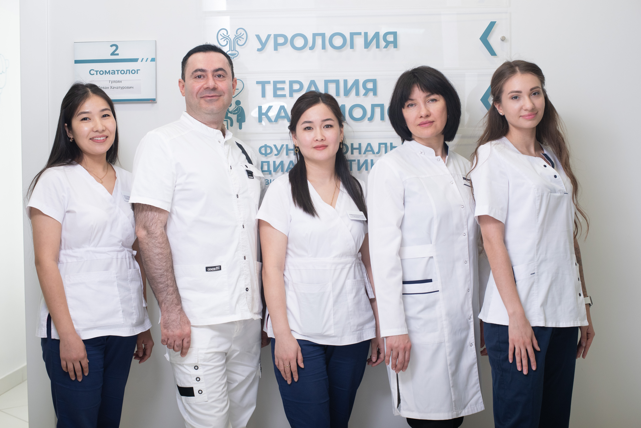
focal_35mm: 50
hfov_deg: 39.6
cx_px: 320
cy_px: 214
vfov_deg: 27.0
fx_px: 891
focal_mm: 50
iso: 400
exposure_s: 1/160
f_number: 4.5
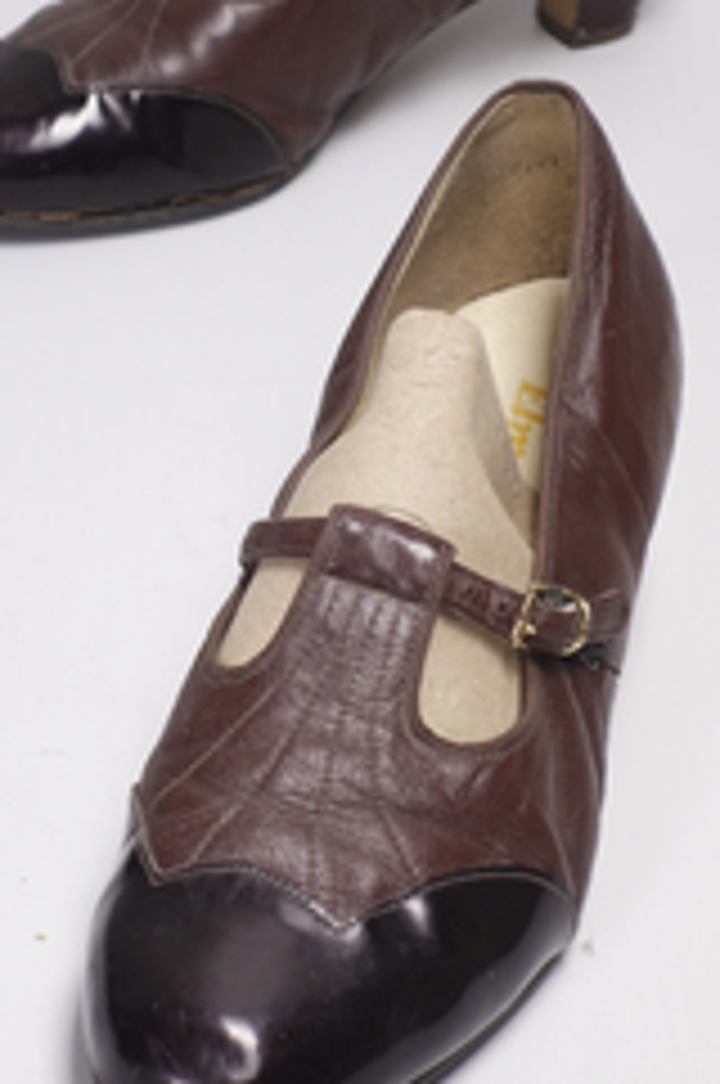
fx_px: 4182
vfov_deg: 14.8
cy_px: 470
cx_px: 290
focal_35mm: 139
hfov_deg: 9.8
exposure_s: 1/100
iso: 500
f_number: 4.5
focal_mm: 31.83
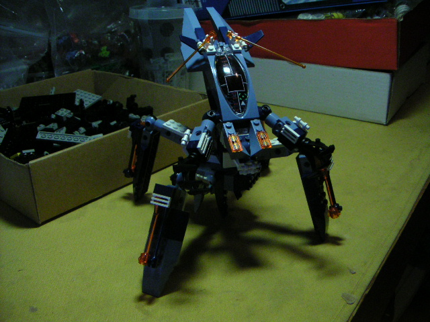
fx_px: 460
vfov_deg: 38.7
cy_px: 161
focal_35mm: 37
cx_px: 215
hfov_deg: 50.1
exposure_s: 1/90
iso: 400
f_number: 2.8
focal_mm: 4.8
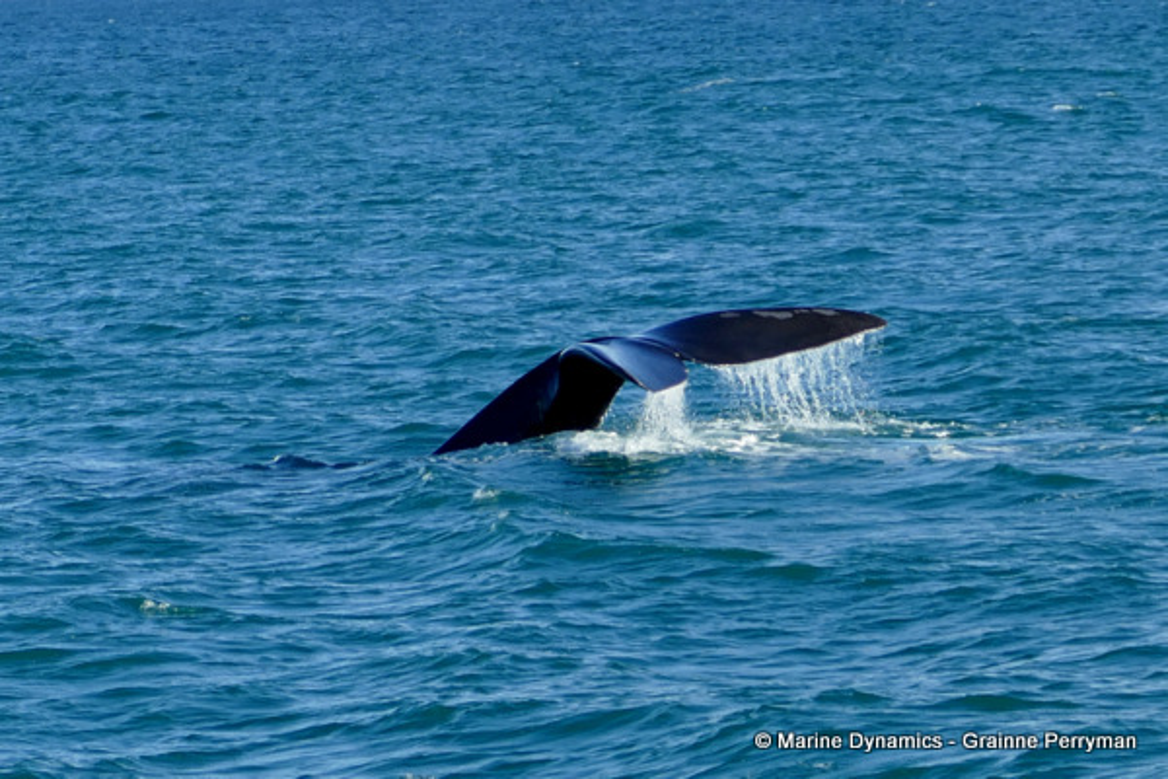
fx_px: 3050
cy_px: 390
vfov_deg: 14.6
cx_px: 584
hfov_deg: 21.7
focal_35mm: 94
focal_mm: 34.43
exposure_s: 1/800
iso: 125
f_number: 3.8
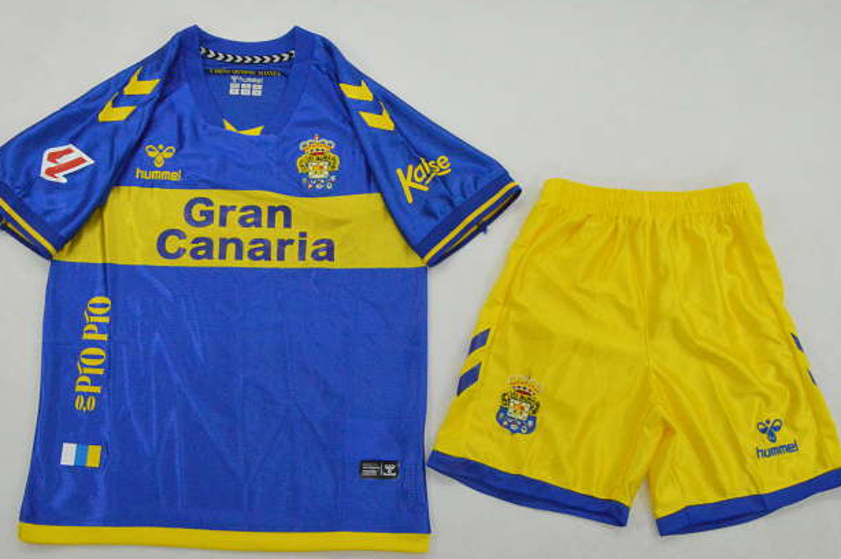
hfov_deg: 45.5
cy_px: 292
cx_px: 418
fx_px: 1003
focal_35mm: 43
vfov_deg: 31.1
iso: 6400
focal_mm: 22
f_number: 25
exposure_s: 1/200
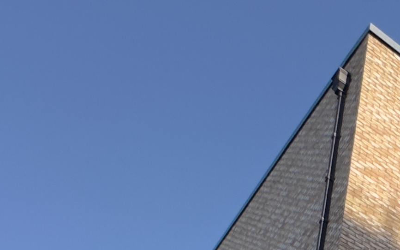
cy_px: 644
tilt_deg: +13.6
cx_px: 772
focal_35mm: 69
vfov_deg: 12.9
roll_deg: +0.8
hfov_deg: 19.4
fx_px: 752
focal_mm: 2.22
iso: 40
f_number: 2.2
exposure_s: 1/394
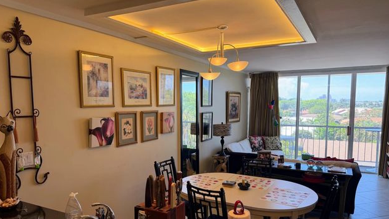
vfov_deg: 42.7
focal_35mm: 27
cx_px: 194
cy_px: 131
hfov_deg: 69.9
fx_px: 279
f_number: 1.78
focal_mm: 6.76
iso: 80
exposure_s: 1/170
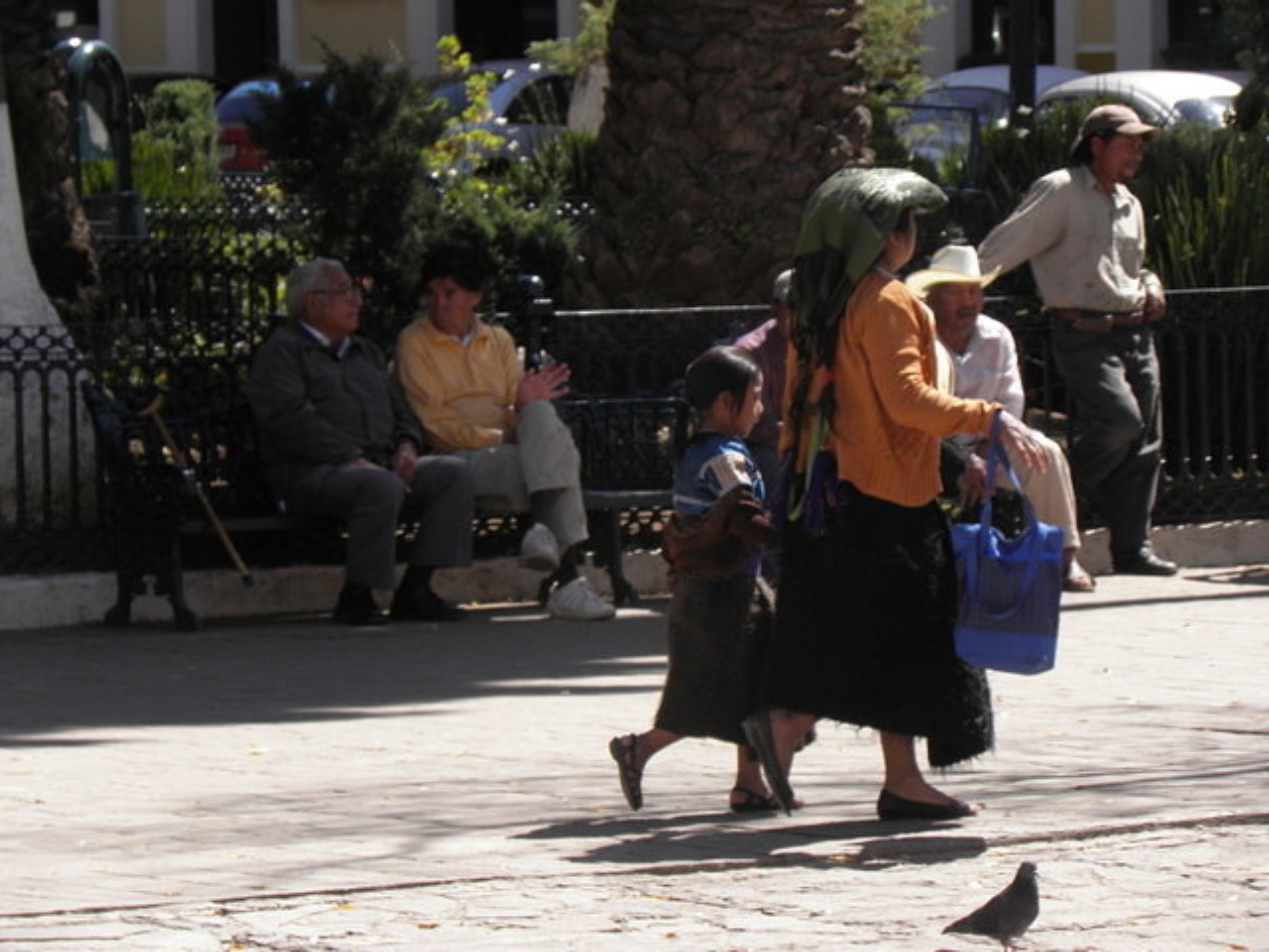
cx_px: 634
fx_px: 9055
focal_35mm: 247
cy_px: 476
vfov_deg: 6.0
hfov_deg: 8.0
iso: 100
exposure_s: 1/400
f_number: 5
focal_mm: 44
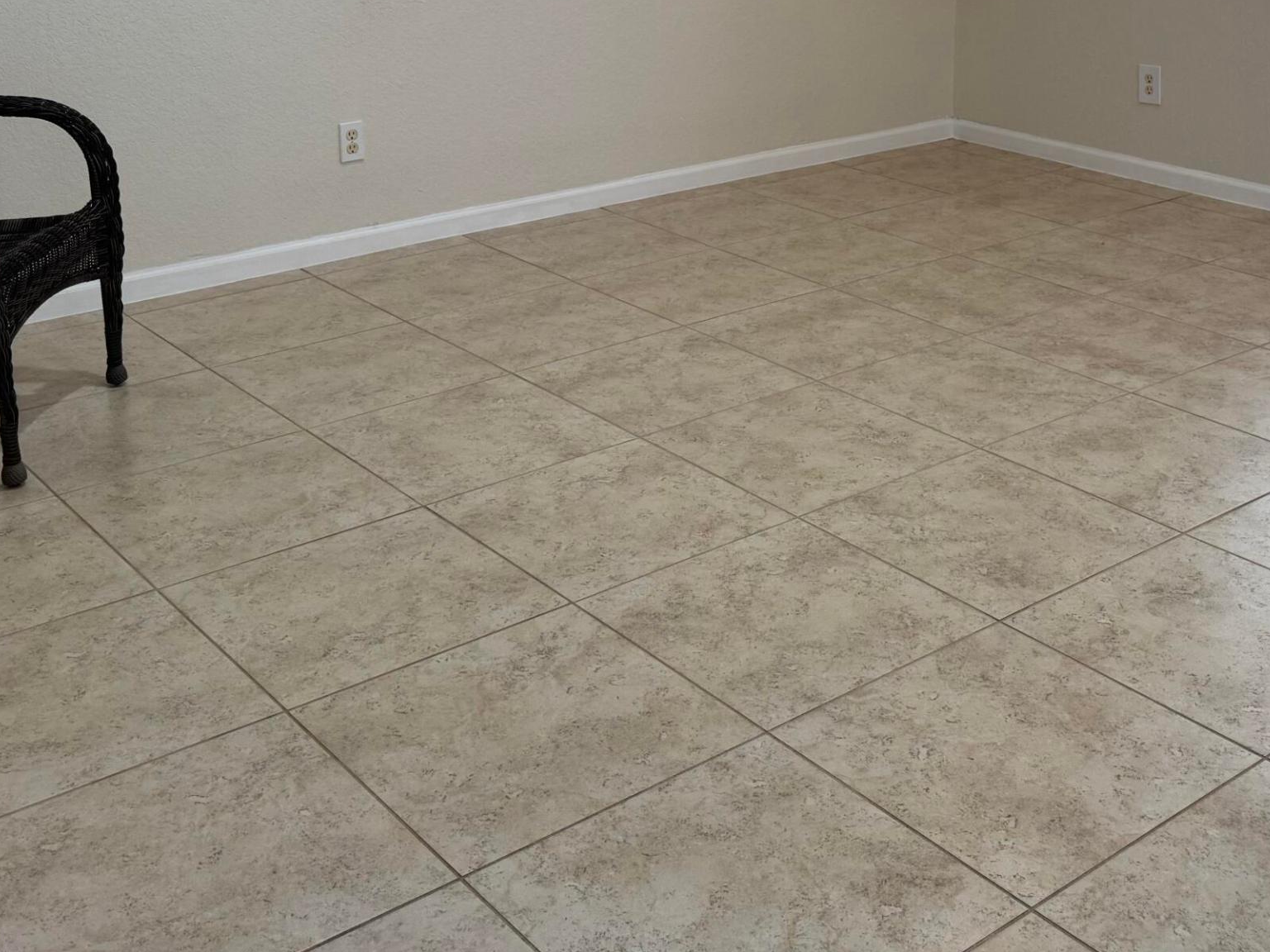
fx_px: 1651
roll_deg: -1.1
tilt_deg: -11.0
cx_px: 785
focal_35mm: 45
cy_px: 61
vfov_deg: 30.5
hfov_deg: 41.8
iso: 160
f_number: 1.78
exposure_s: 1/120
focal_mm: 6.76
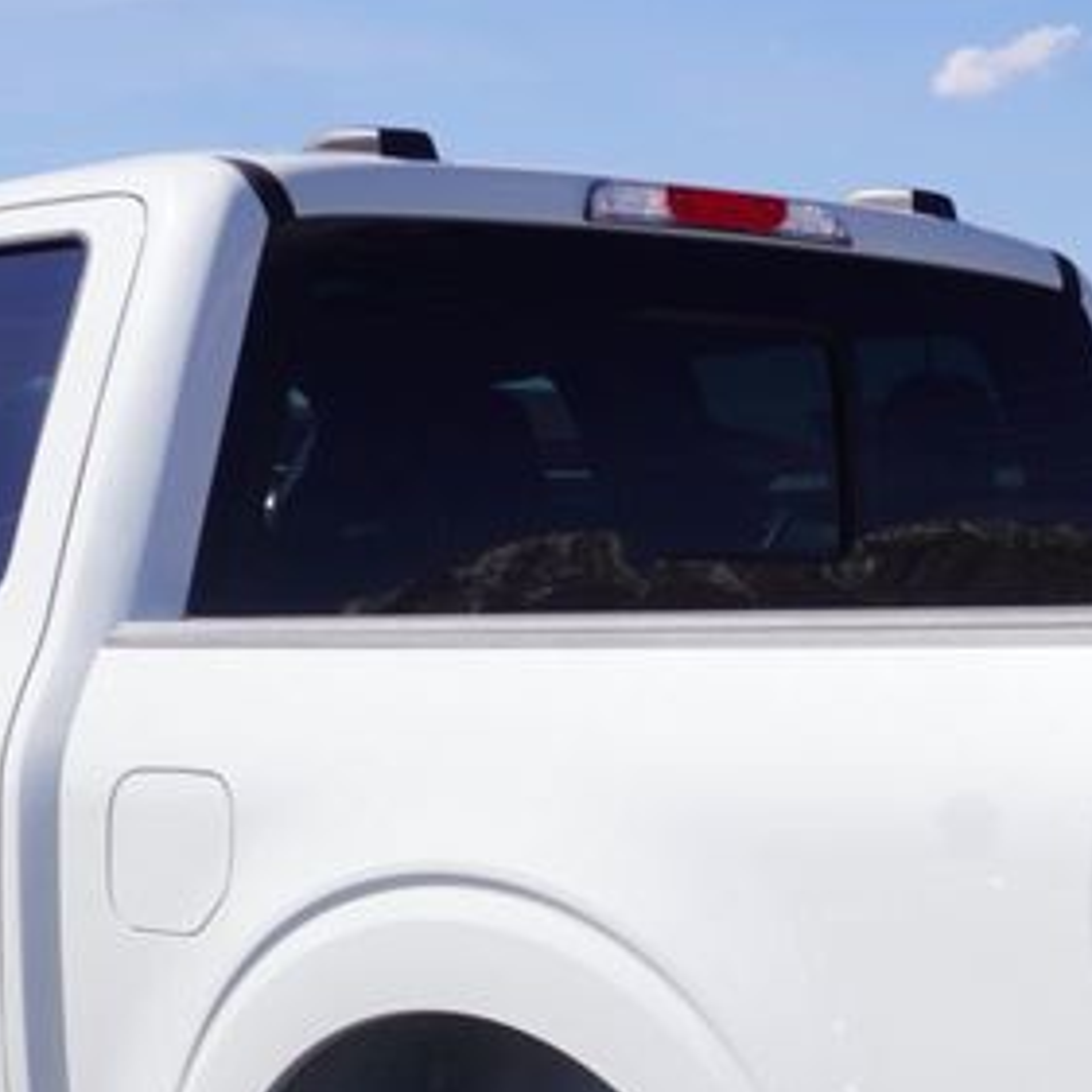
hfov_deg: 17.7
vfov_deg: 17.3
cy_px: 1193
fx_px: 3482
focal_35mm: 98
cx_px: 801
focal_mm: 21
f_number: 10
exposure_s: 1/200
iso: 100
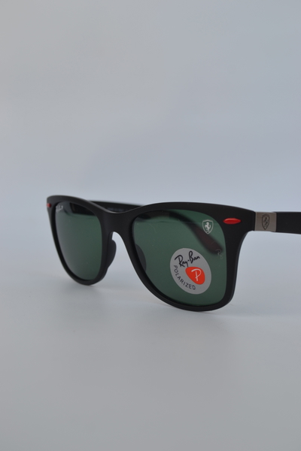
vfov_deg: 43.6
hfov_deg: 29.9
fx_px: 564
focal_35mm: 45
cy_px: 226
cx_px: 150
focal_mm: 30
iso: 100
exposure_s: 1/100
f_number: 6.3
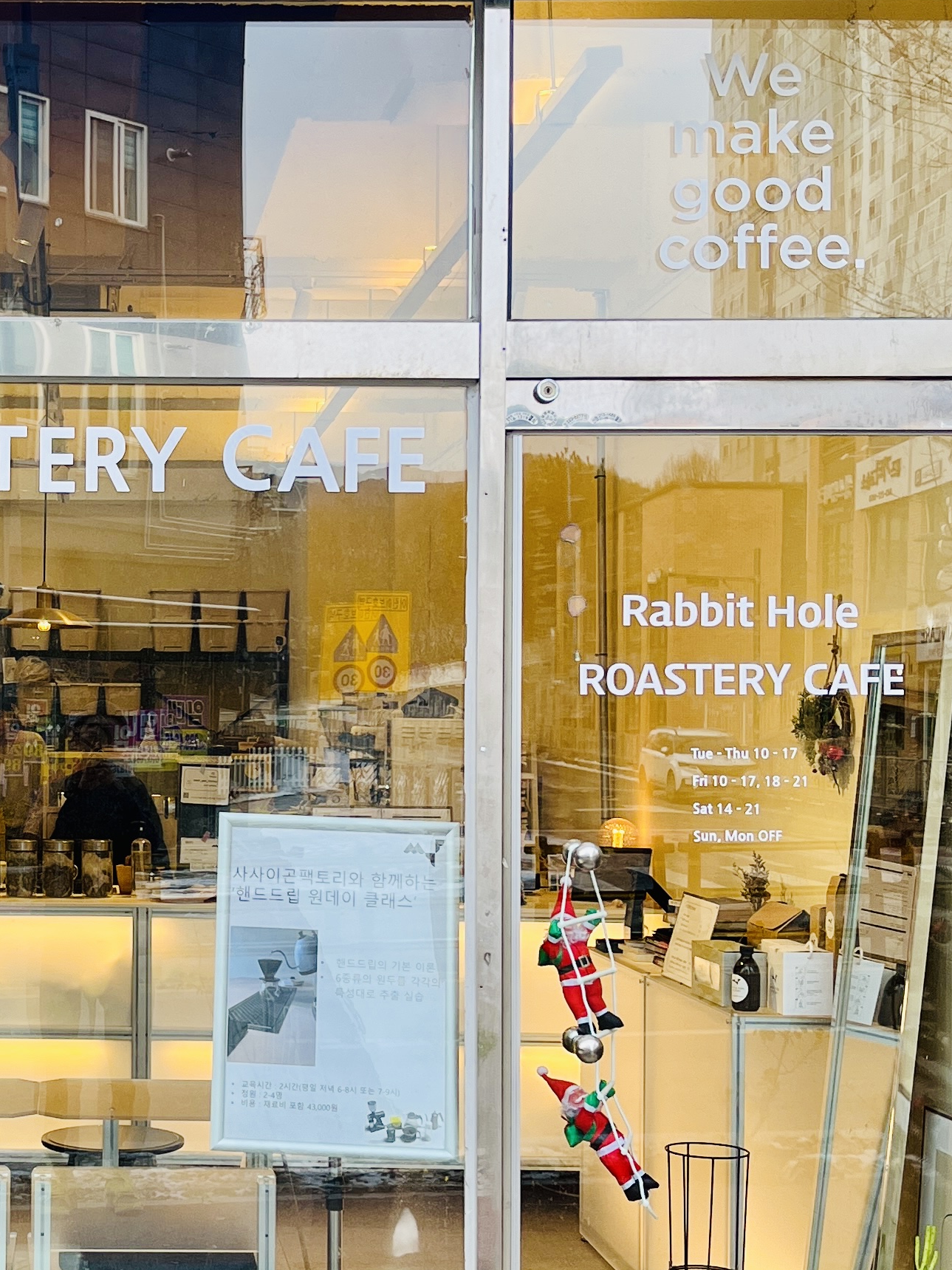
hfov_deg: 23.2
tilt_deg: +1.6
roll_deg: -0.9
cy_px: 677
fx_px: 2237
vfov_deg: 31.7
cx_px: 29
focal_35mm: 61
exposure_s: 1/164
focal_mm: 5.1
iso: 50
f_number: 1.6
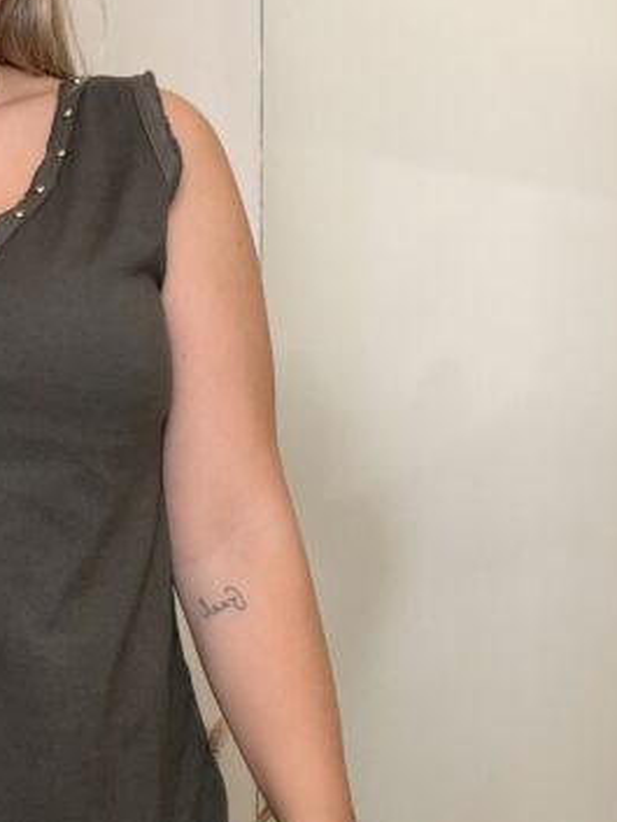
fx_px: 1615
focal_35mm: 68
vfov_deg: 28.4
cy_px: 522
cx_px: -40
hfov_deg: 20.7
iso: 100
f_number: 1.9
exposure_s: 1/50
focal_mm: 2.71
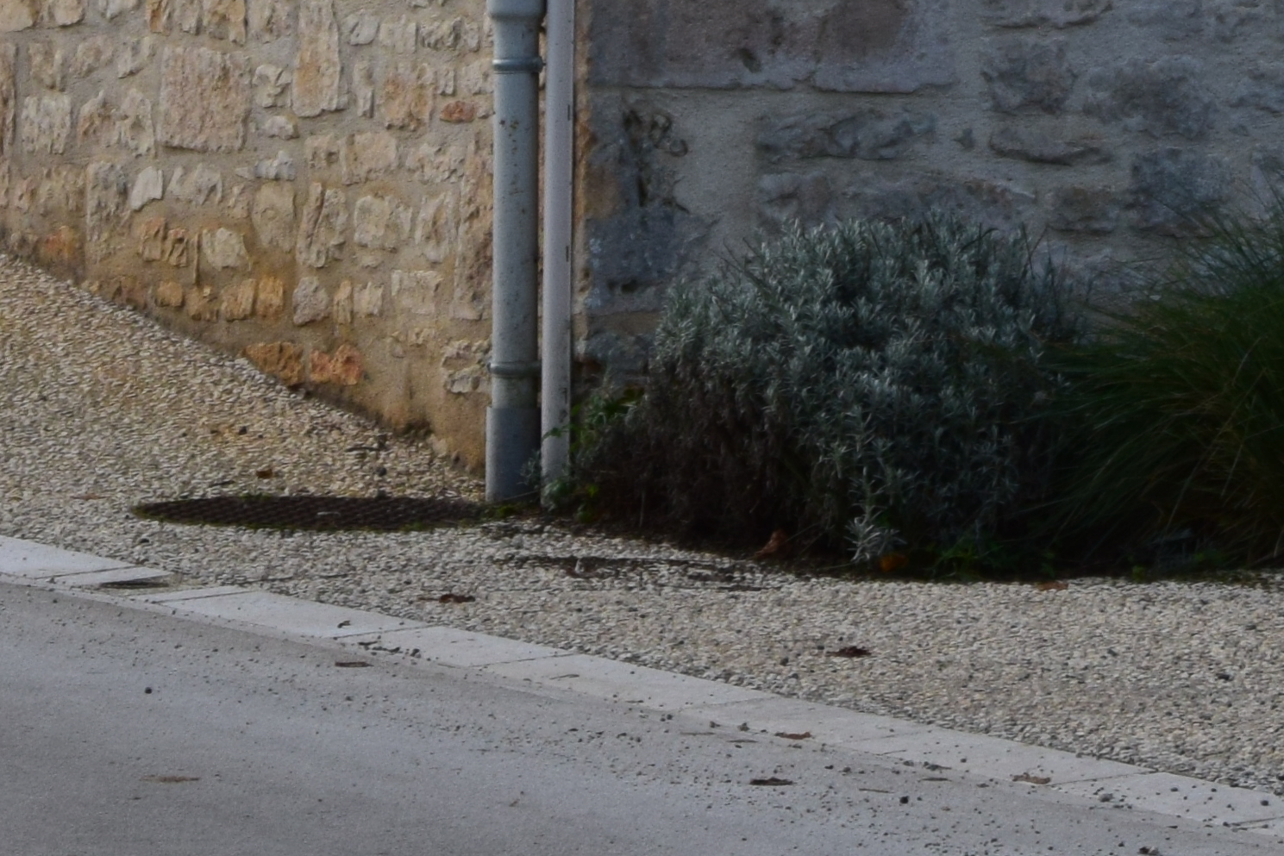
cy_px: -659
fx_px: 9702
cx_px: 1214
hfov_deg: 7.5
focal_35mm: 272
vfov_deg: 5.0
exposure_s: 1/200
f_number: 10
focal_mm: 45
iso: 400
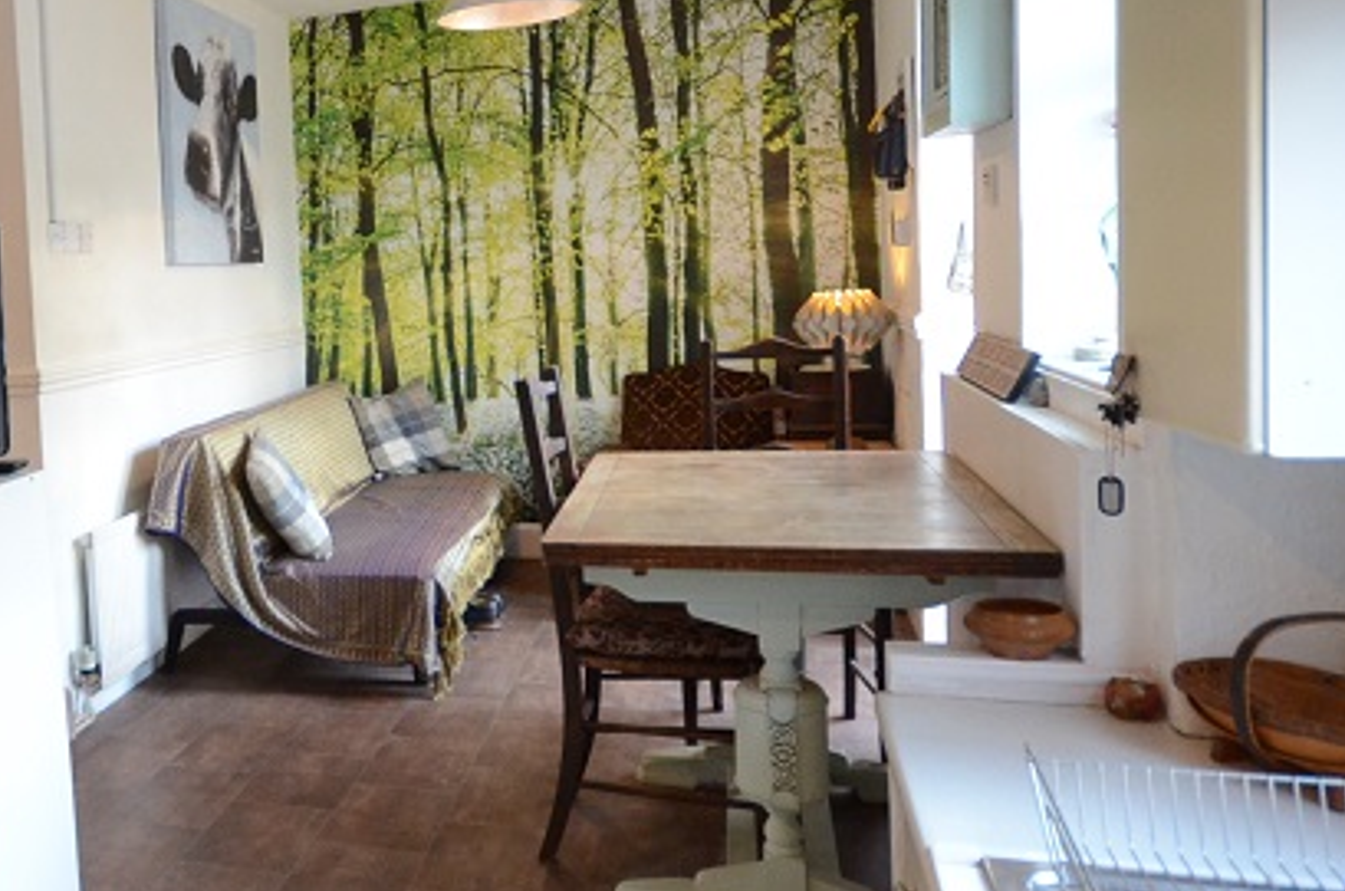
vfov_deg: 39.7
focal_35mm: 33
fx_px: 1231
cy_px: 385
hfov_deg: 52.9
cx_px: 237
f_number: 4.5
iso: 1600
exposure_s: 1/80
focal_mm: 10
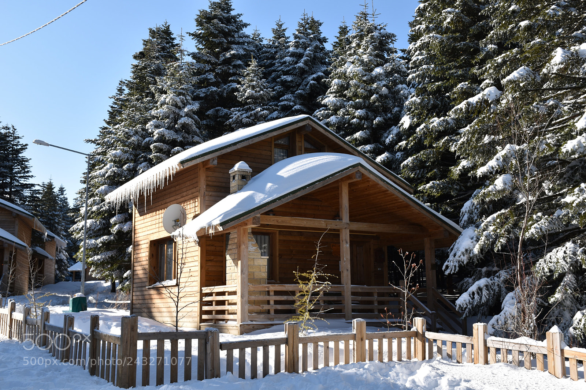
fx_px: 659
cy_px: 195
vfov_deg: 33.0
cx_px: 293
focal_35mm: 40
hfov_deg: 47.9
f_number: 9
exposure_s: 1/200
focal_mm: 27
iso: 100
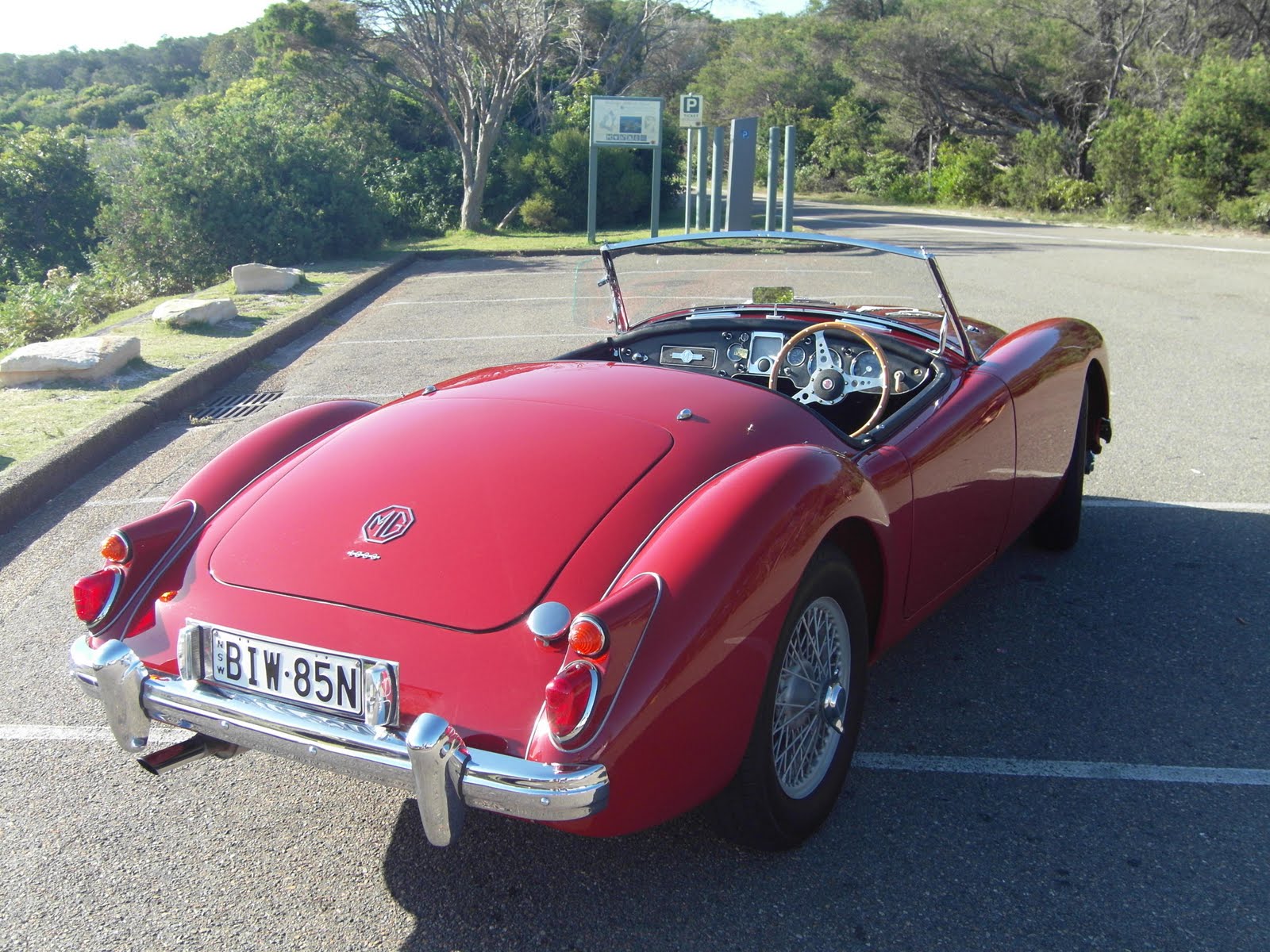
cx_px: 635
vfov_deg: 40.7
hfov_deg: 52.6
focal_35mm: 35
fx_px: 1284
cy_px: 476
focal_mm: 7.5
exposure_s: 1/400
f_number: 3.3
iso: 80
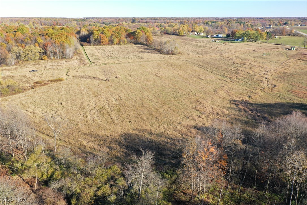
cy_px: 102
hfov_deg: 65.5
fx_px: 239
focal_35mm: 28
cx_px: 154
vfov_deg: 46.4
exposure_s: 1/240
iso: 100
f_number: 5
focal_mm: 10.26
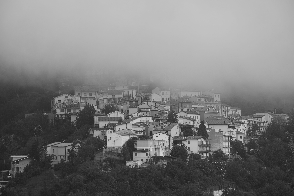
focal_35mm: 450
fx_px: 3675
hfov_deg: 4.6
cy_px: 98
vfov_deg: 3.1
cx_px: 147
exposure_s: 1/125
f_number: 8
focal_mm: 300
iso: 125
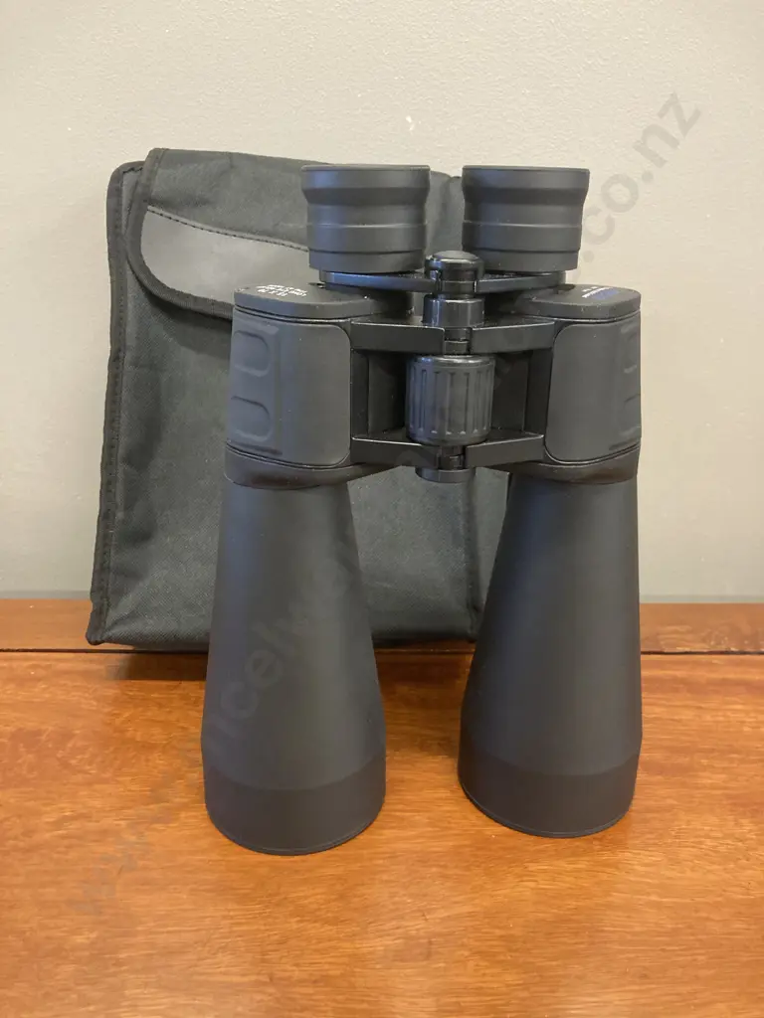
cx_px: 382
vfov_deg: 63.4
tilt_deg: -20.3
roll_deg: -0.9
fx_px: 824
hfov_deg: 49.7
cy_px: 509
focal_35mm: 28
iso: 250
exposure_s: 1/33
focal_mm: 3.99
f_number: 1.8
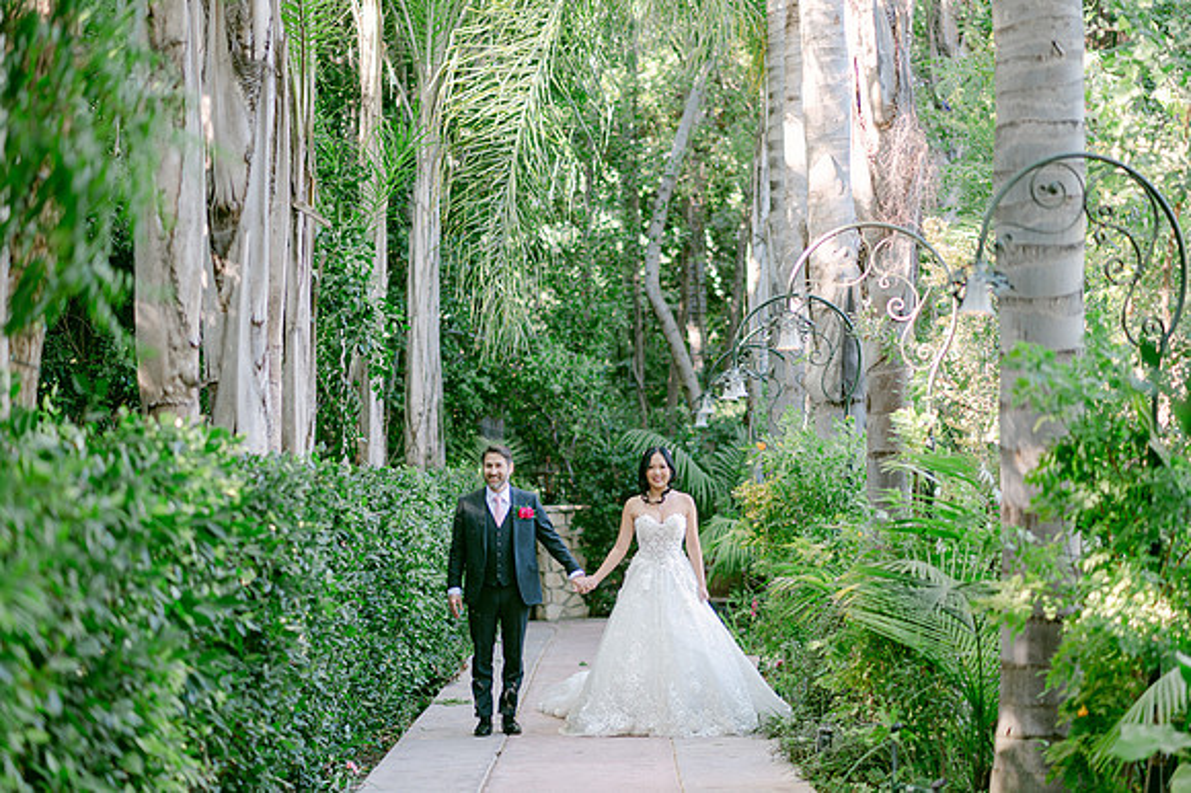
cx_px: 596
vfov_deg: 15.7
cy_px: 396
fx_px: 2871
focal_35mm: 87
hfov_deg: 23.4
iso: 125
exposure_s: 1/125
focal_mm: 85
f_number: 2
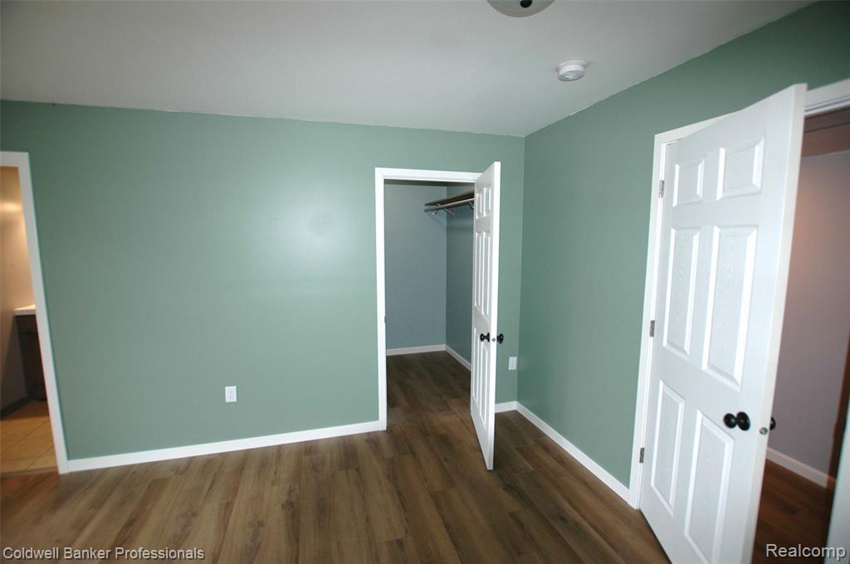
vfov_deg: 77.2
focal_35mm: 15
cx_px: 425
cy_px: 282
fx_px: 354
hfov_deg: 100.5
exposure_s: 1/60
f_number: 3.5
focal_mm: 10
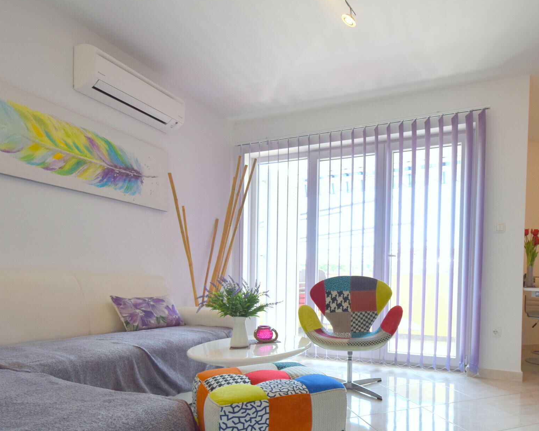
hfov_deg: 73.8
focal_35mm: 22
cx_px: 335
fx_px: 351
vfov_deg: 62.0
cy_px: 276
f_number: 6.3
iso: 400
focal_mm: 10
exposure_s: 1/160
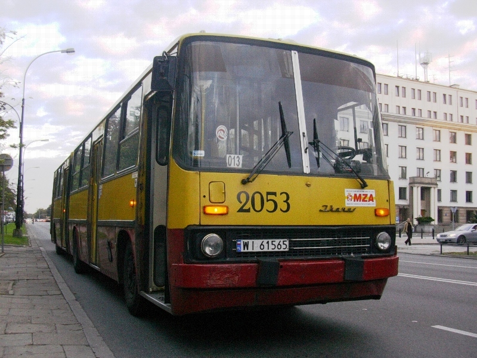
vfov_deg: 38.7
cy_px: 179
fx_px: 510
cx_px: 238
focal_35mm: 37
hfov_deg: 50.1
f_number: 2.7
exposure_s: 1/69.7
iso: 70
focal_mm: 5.6
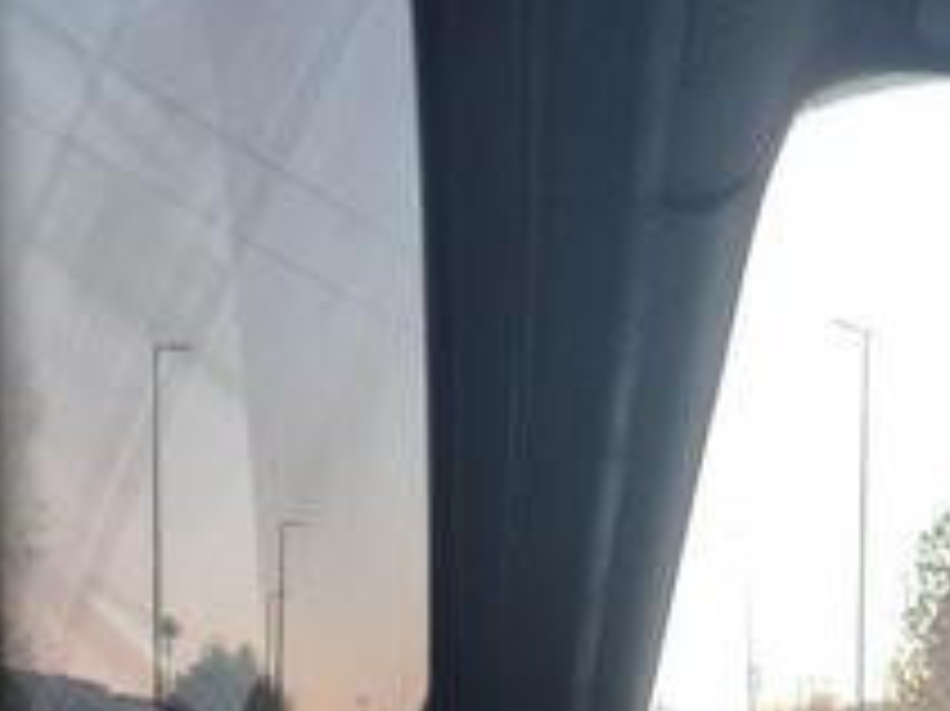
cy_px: 1055
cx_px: 1463
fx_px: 1947
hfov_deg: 22.2
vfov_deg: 18.4
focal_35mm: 71
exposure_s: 1/100
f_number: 1.8
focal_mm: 5.4
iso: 500
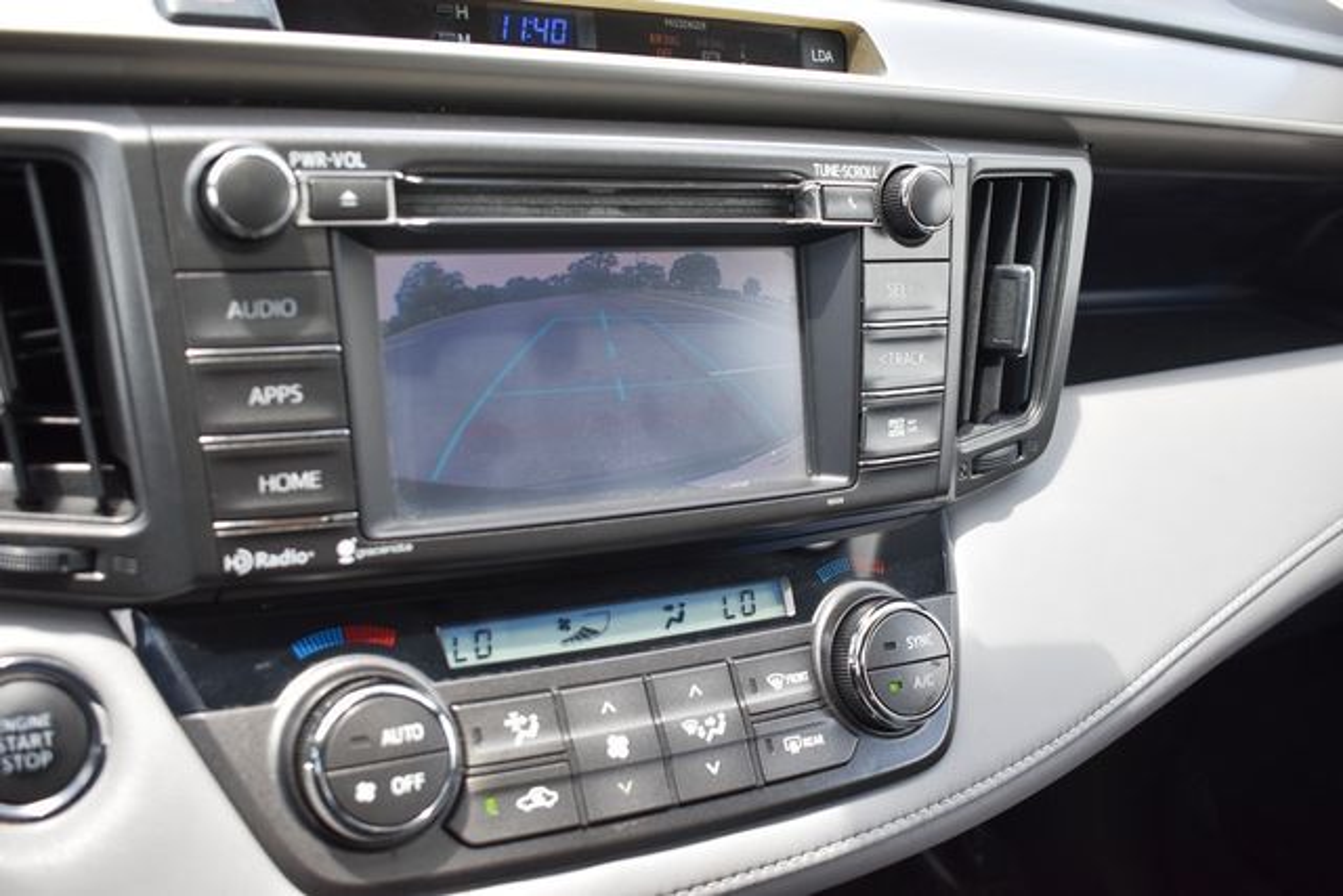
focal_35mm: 36
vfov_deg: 36.9
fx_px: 1343
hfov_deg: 53.1
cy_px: 448
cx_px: 672
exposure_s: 1/250
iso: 400
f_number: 5
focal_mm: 24
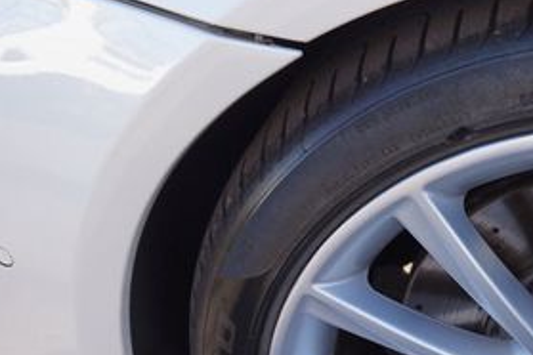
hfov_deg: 33.5
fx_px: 814
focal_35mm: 55
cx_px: 520
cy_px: 323
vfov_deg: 23.9
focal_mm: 16
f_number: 4.5
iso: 100
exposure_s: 1/60
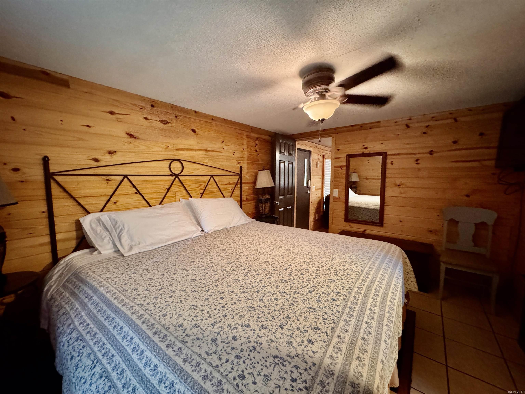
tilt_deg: -5.7
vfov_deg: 85.7
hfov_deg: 102.1
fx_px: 212
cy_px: 197
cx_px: 262
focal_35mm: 14
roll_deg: +0.8
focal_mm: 2.22
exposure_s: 1/40
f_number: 2.2
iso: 1250
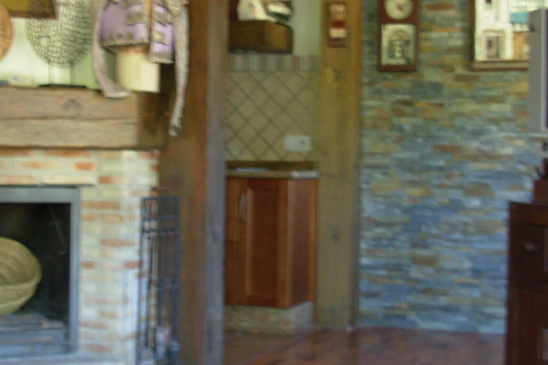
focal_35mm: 73
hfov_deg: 27.7
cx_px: 235
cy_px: 133
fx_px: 1111
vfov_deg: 18.6
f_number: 2.9
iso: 50
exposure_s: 1/4.4
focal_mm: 6.3
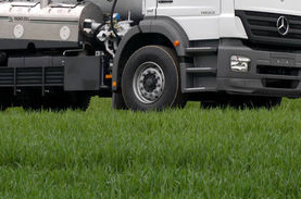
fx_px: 1943
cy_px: 30
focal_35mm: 233
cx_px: 97
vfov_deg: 5.9
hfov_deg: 8.9
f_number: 8
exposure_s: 1/250
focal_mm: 86
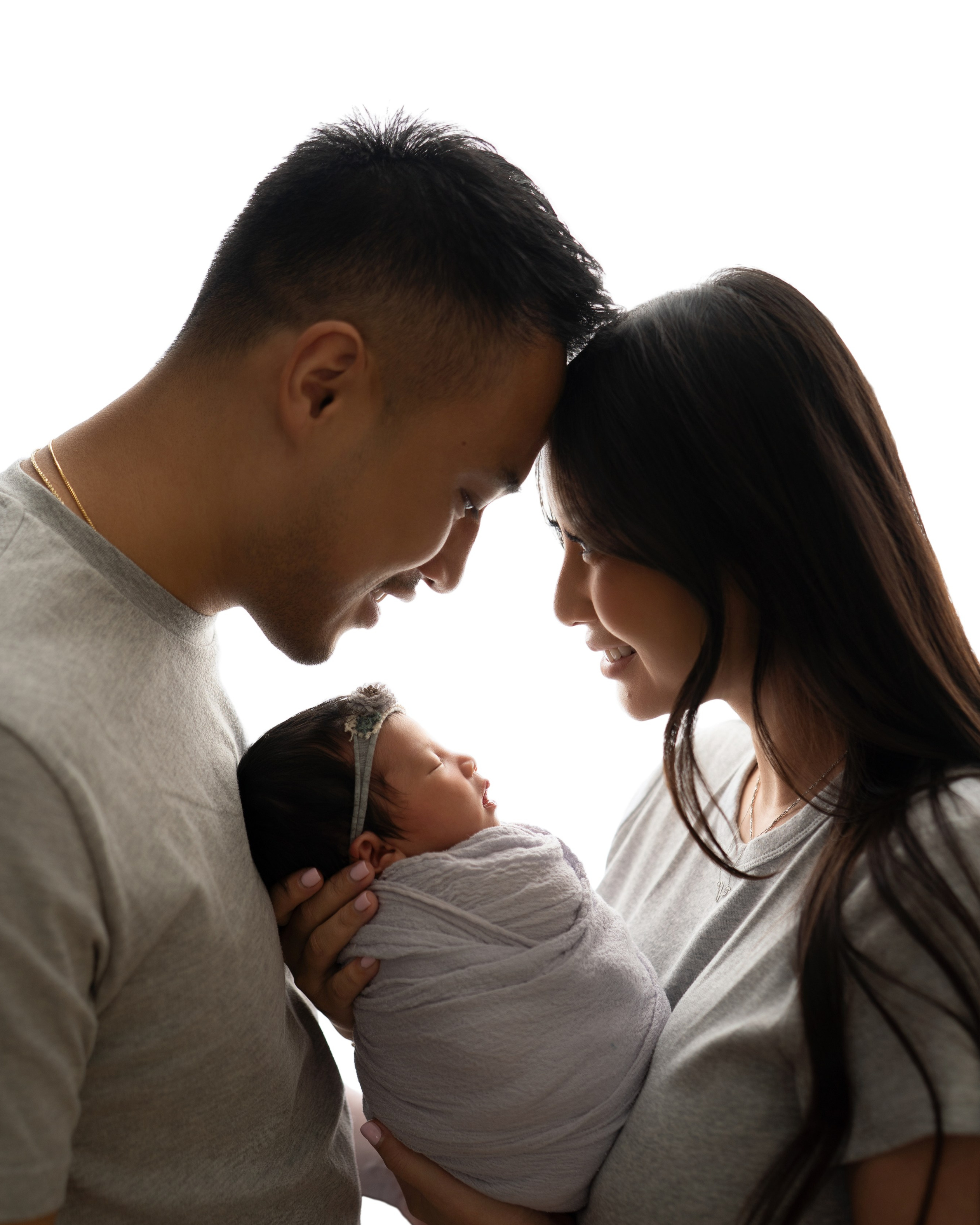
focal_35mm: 40
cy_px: 627
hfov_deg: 37.3
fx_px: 1450
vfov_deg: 45.8
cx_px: 483
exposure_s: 1/160
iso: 100
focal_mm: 35
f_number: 2.2
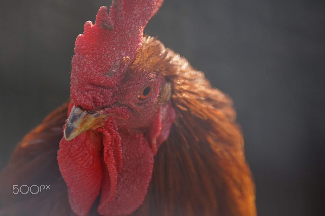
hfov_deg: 4.6
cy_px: 108
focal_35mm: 450
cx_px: 162
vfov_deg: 3.1
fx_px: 4061
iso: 1000
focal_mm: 300
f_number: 5.6
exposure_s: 1/500
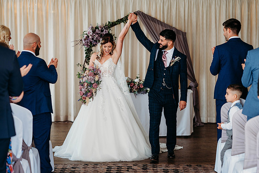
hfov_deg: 20.6
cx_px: 139
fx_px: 712
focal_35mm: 99
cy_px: 100
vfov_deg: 13.8
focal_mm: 85
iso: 450
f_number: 2.5
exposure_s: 1/200
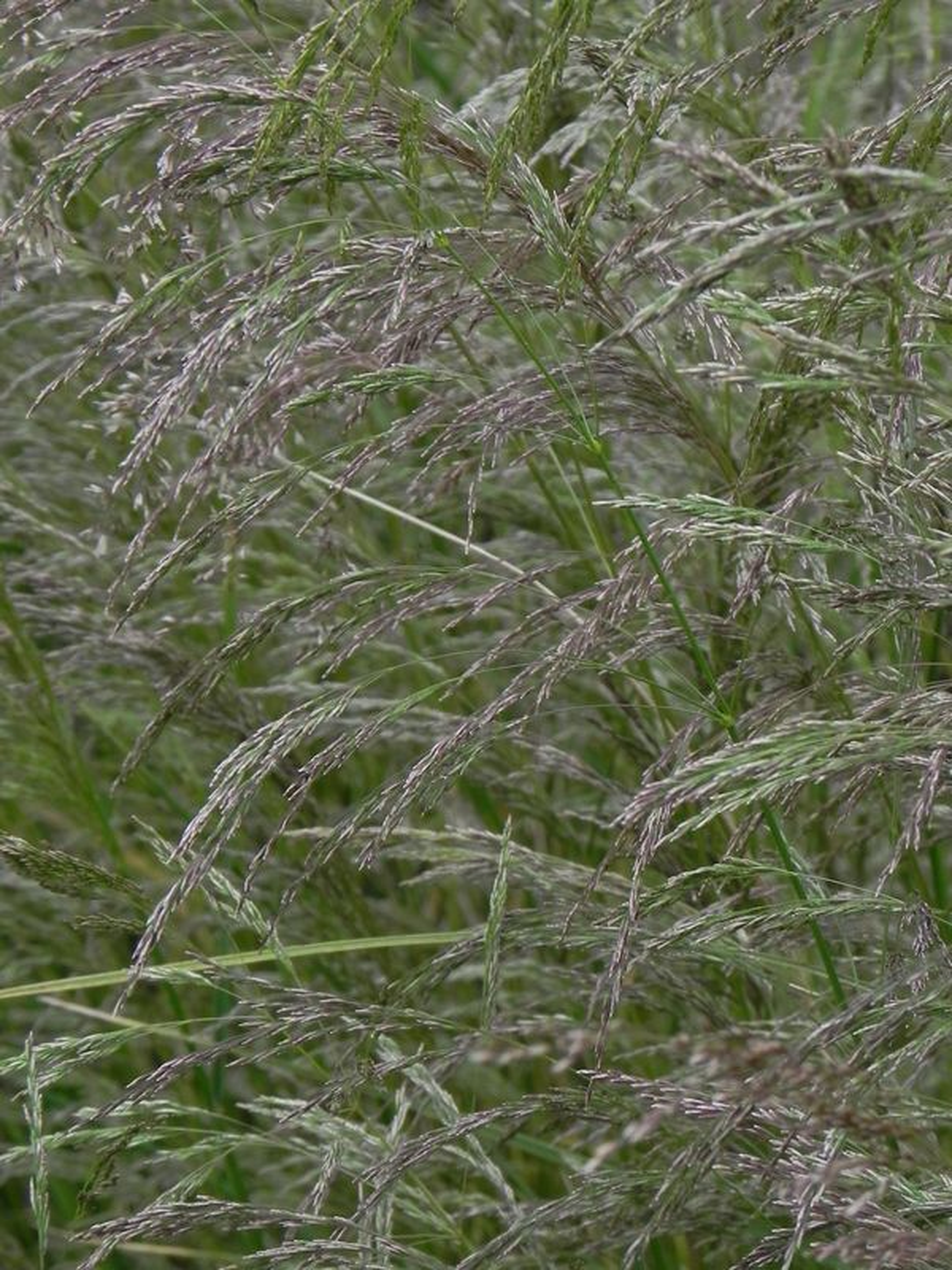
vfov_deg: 15.3
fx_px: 4730
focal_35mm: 129
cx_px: 476
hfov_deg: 11.5
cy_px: 635
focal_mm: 23
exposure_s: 1/80
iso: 160
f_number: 6.3
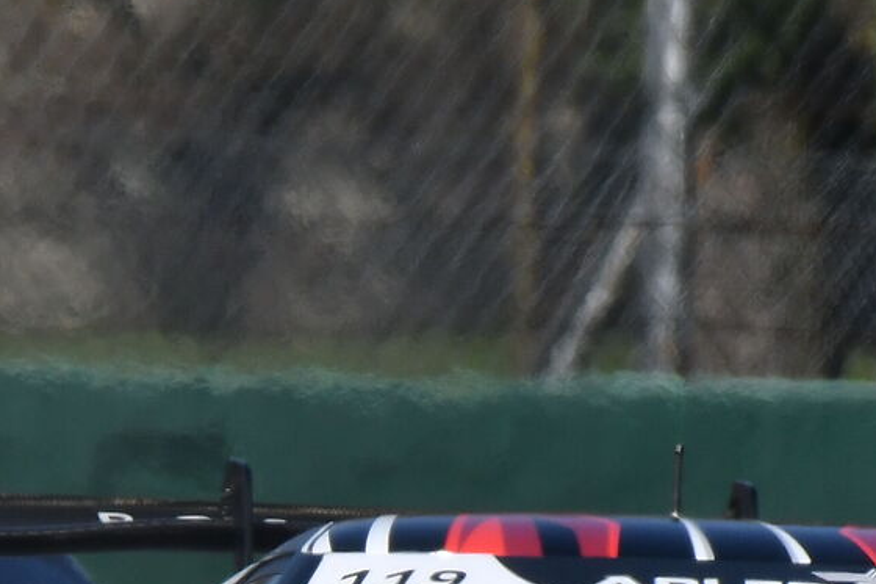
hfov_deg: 0.6
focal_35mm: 3217
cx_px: 197
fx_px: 78253
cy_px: 856
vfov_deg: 0.4
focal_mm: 500
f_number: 8
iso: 400
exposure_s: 1/2500
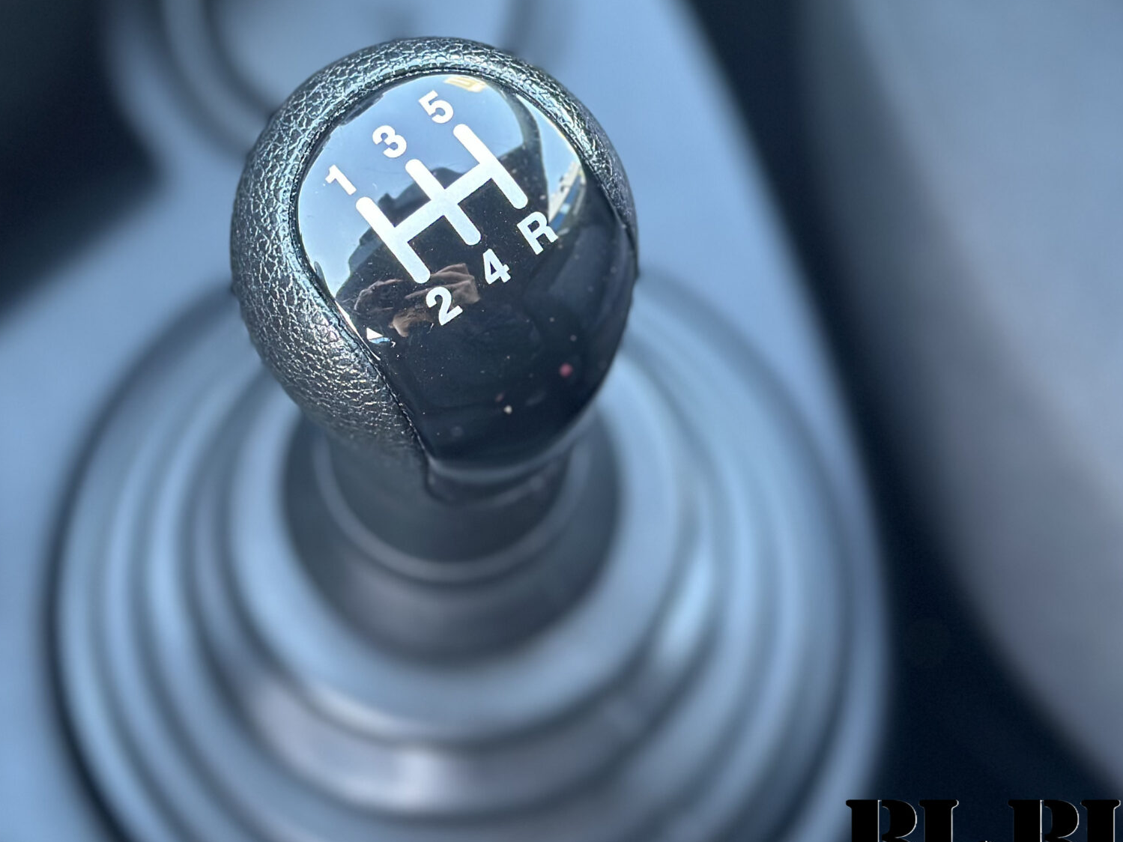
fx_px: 2660
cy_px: 234
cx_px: 468
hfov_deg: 23.8
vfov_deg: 17.9
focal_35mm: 82
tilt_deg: -64.9
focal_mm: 6.86
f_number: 1.78
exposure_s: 1/60
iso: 200
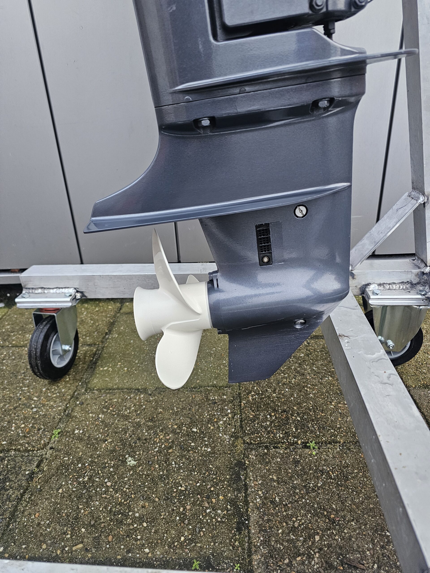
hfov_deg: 58.9
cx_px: 215
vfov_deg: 73.9
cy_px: 286
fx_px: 381
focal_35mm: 23
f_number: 1.7
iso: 320
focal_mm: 6.3
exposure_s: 1/142
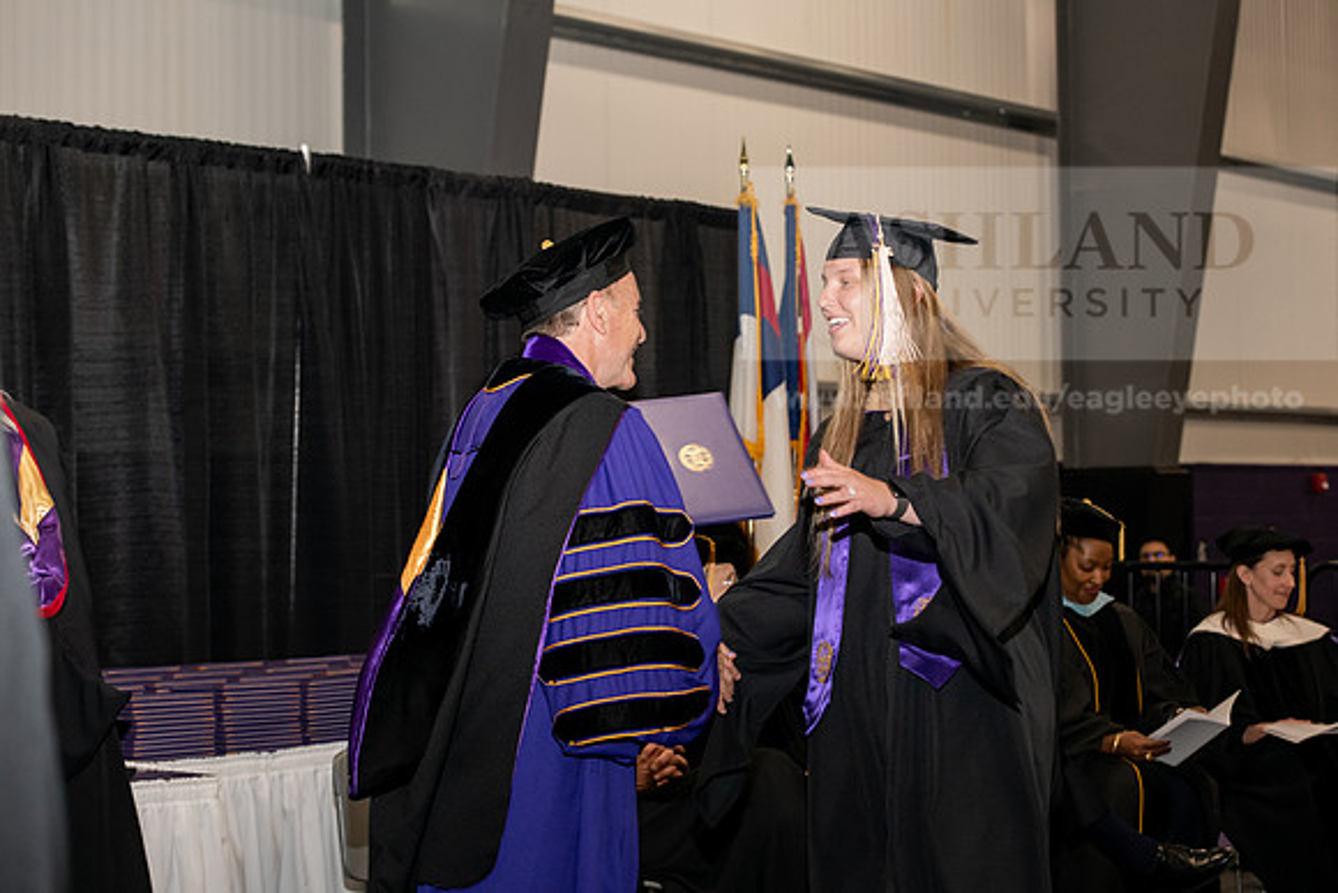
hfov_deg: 28.8
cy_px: 446
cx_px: 669
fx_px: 2602
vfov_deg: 19.5
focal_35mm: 70
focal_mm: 70
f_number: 5.6
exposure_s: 1/200
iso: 1600
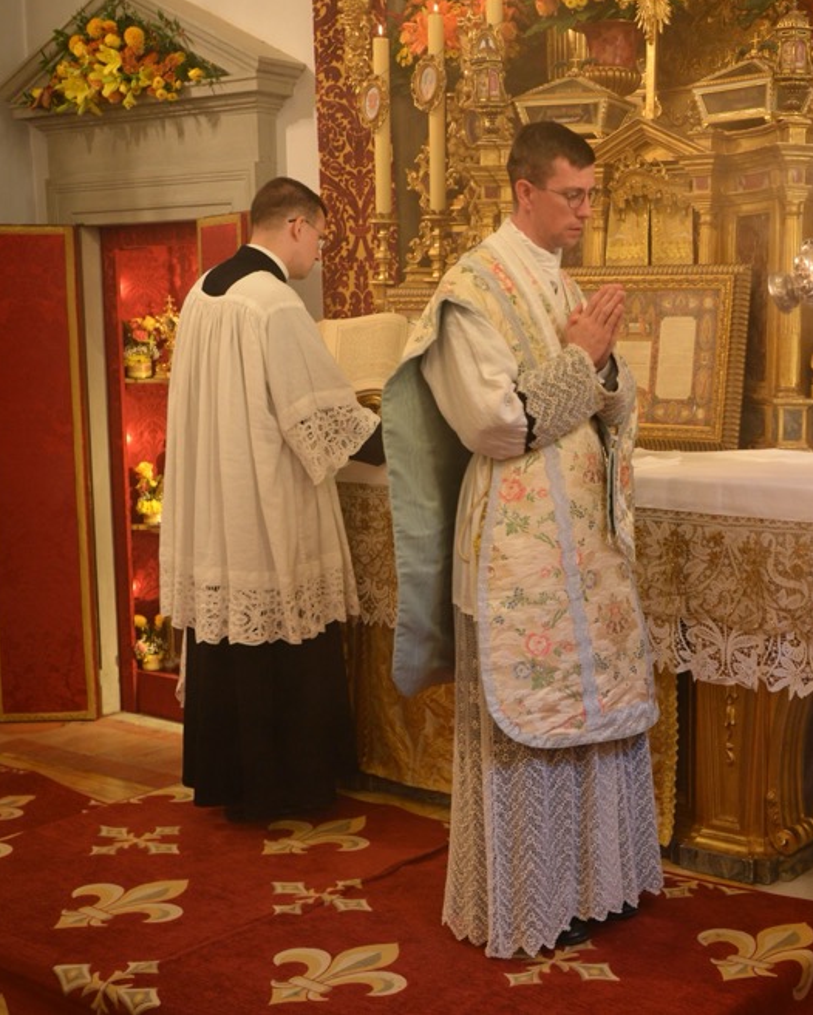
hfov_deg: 29.0
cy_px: 501
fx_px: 1503
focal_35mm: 50
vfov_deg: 37.3
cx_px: 734
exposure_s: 1/100
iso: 1600
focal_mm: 35
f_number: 5
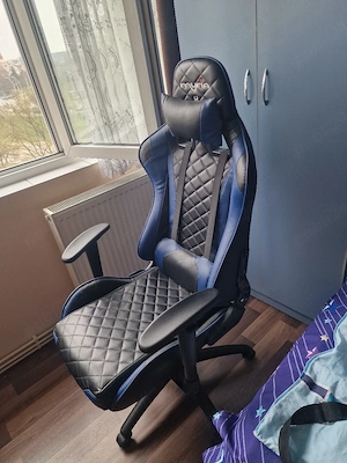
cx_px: 174
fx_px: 307
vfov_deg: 73.9
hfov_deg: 58.9
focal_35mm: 23
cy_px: 232
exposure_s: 1/100
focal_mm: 6.4
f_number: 1.8
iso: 200
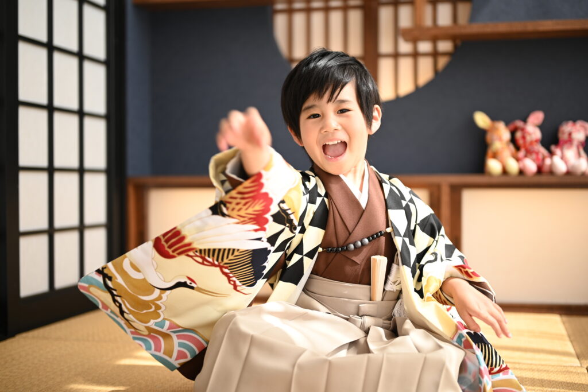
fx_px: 817
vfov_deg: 27.0
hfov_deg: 39.6
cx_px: 294
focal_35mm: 50
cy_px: 196
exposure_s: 1/400
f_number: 1.8
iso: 100
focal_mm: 50
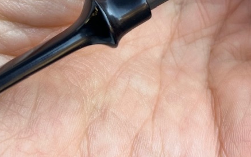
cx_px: 233
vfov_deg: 8.5
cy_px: -112
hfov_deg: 13.9
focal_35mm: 149
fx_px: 1019
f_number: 1.78
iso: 64
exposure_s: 1/262
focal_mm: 6.86
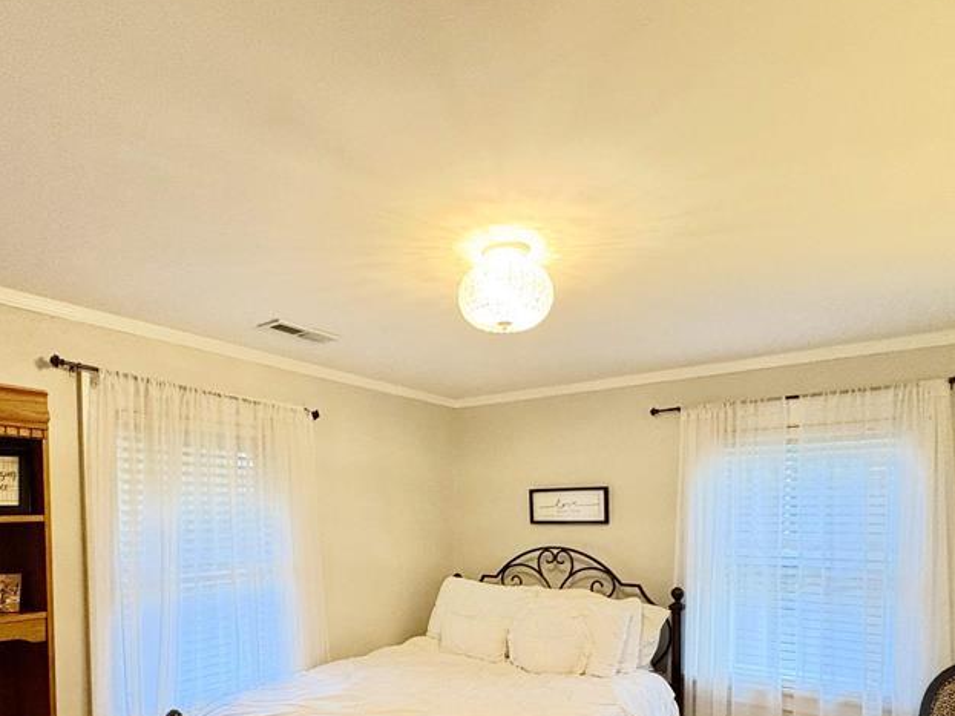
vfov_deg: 55.8
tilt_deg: -1.7
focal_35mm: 23
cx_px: 440
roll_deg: +0.2
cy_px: 543
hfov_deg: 73.8
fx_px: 634
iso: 640
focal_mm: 2.22
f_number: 2.2
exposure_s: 1/60
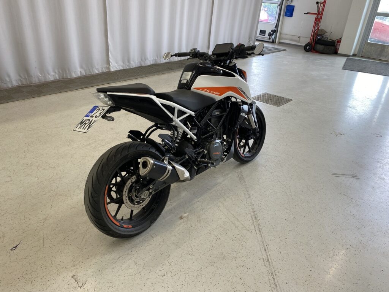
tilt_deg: -28.3
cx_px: 194
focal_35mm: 26
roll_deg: -3.5
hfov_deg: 67.3
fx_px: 292
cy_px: 146
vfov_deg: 53.1
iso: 64
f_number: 1.8
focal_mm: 4.25
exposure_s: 1/100
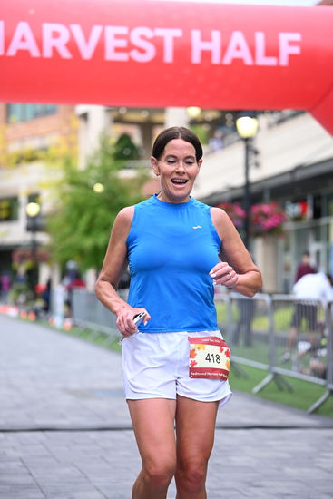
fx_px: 1220
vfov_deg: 23.1
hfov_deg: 15.5
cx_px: 166
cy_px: 250
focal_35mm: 88
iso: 1000
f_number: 2.8
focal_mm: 88
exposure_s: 1/1600
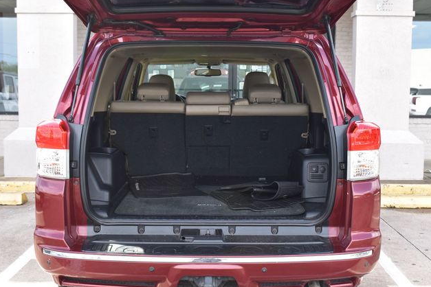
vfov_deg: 27.5
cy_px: 144
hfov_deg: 40.3
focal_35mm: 49
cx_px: 212
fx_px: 587
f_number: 9
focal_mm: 32
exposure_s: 1/125
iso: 400
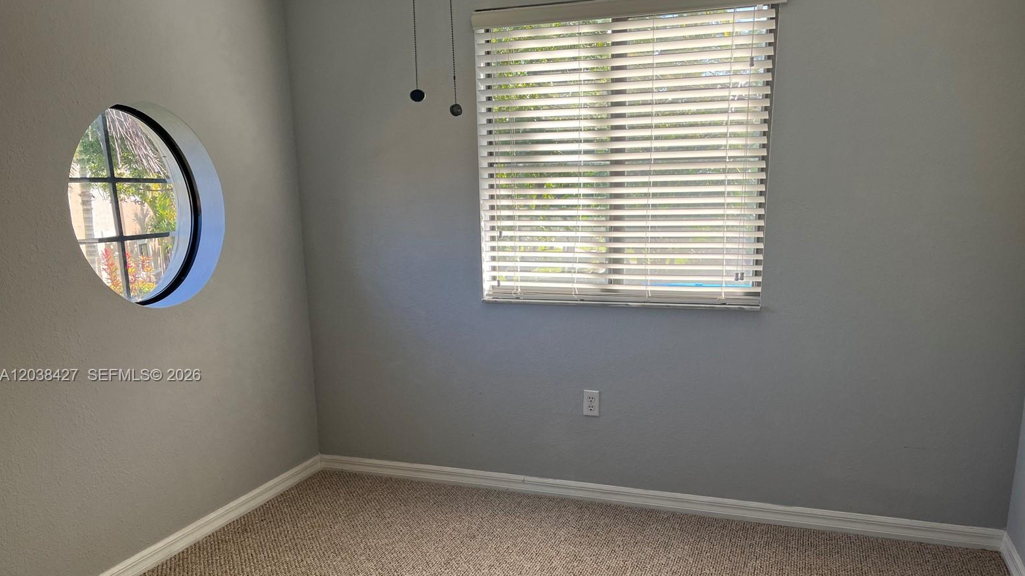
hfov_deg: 66.1
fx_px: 788
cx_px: 521
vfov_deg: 39.8
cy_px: 376
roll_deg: +1.6
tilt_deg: -14.0
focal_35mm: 29
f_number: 1.6
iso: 50
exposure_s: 1/194
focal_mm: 5.1
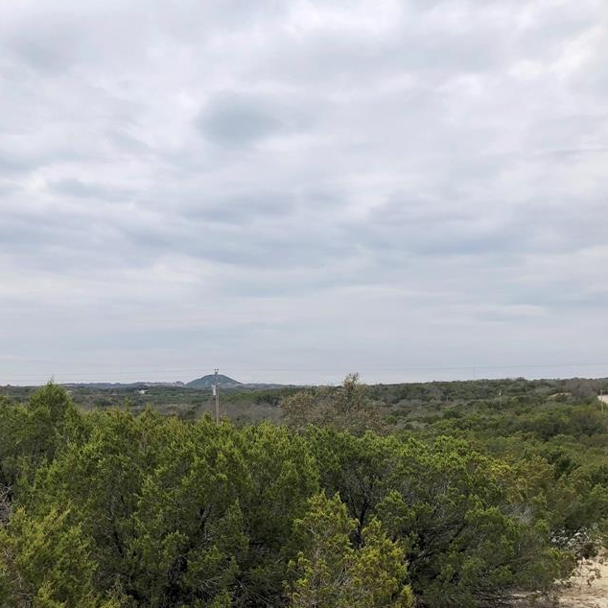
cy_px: 364
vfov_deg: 41.7
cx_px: 273
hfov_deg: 41.8
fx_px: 795
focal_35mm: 40
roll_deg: +3.2
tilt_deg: +4.6
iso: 20
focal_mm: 3.99
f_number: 1.8
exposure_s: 1/1473
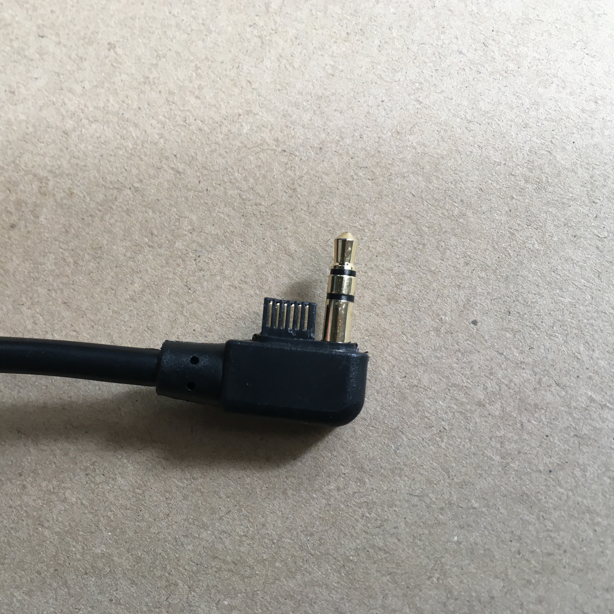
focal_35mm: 35
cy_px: 305
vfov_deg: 47.2
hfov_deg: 47.0
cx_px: 257
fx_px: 702
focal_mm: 4.15
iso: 40
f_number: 2.2
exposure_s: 1/33
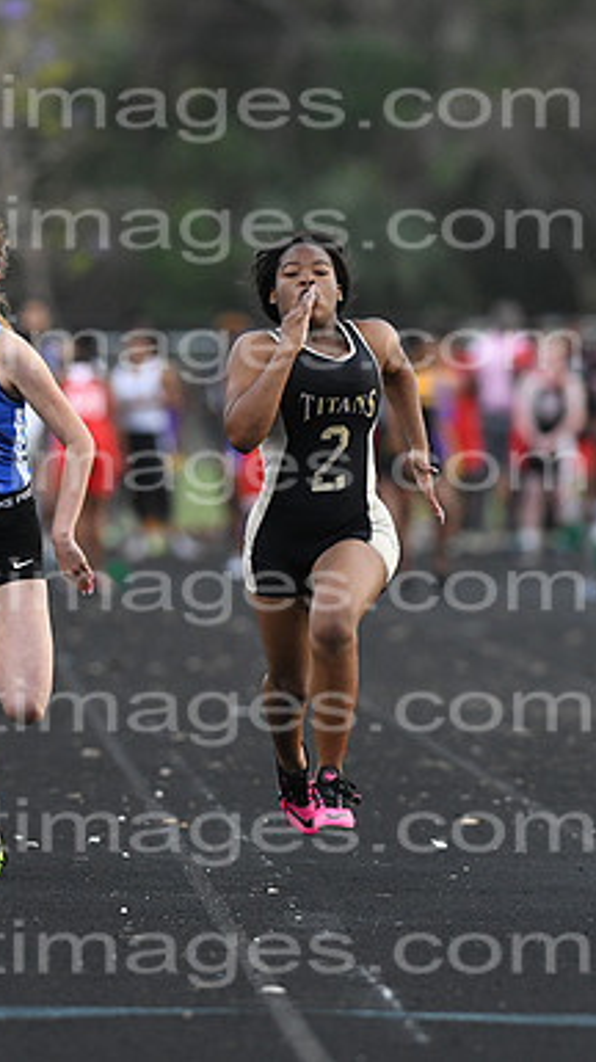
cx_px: -33
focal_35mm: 711
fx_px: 20015
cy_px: 531
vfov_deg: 3.0
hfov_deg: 1.7
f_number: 4
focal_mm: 300
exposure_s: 1/1600
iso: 1600
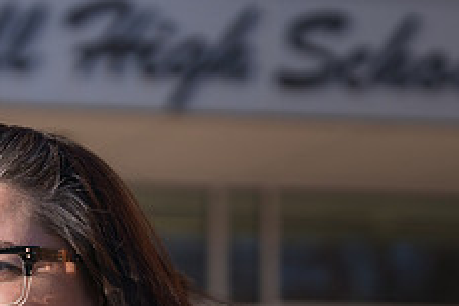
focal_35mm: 173
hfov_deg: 11.7
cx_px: -50
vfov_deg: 7.9
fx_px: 2206
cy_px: 261
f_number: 2.8
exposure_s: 1/4000
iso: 200
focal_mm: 63.3
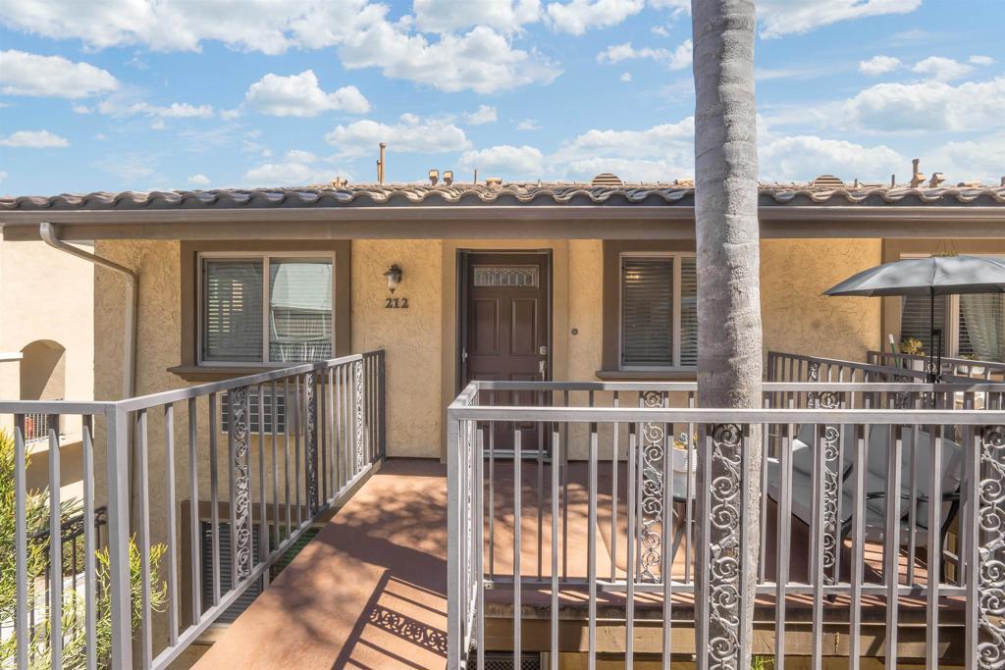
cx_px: 502
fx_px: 419
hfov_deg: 100.4
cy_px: 335
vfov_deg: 77.3
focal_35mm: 15
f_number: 13
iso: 100
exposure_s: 1/40
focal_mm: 10
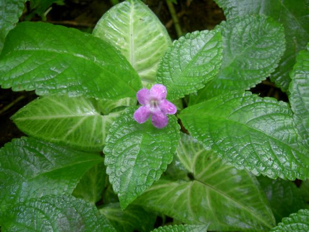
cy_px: 116
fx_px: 348
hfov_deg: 47.9
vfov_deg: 36.8
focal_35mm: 39
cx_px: 154
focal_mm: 8
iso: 100
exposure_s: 1/8
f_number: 2.8
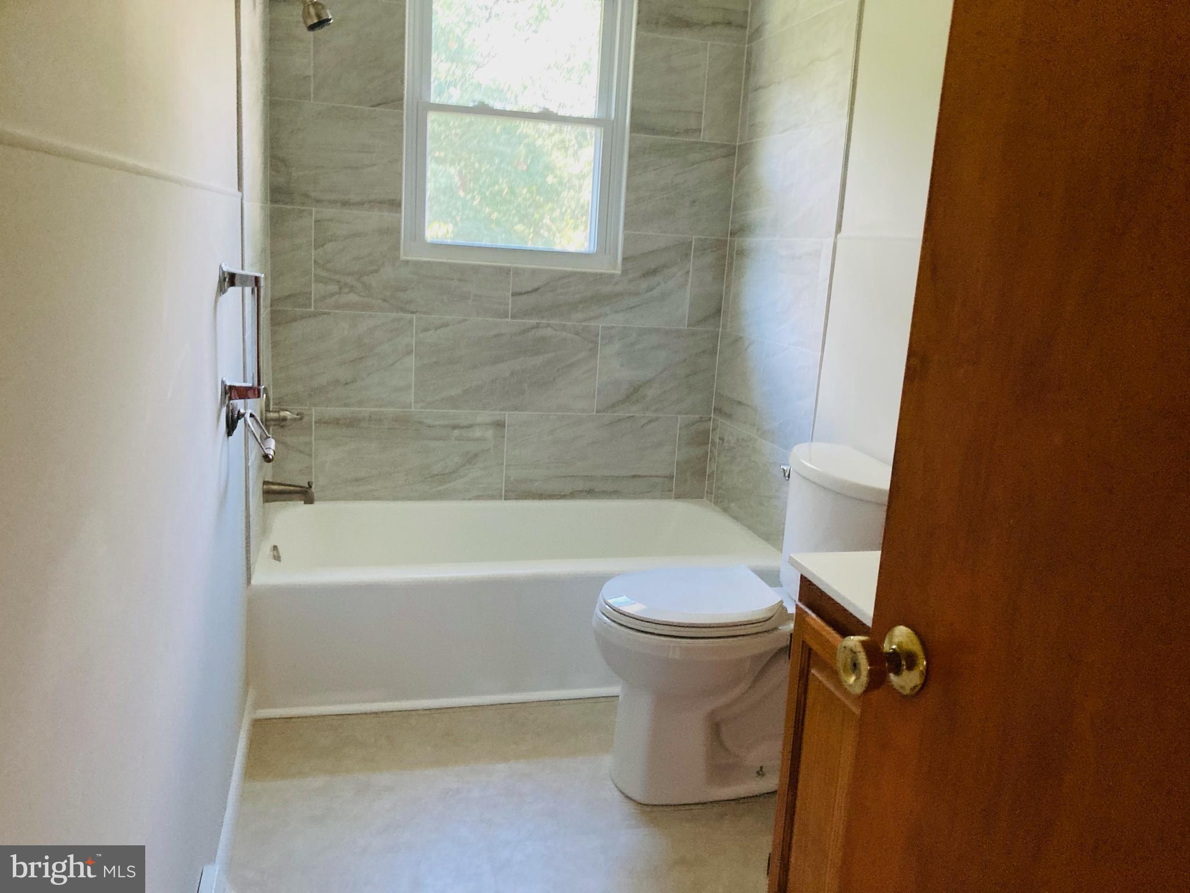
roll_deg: -3.9
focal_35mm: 28
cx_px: 595
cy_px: 446
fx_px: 963
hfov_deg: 63.4
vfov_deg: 49.7
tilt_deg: -10.6
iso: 320
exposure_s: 1/60
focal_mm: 3.99
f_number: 1.8
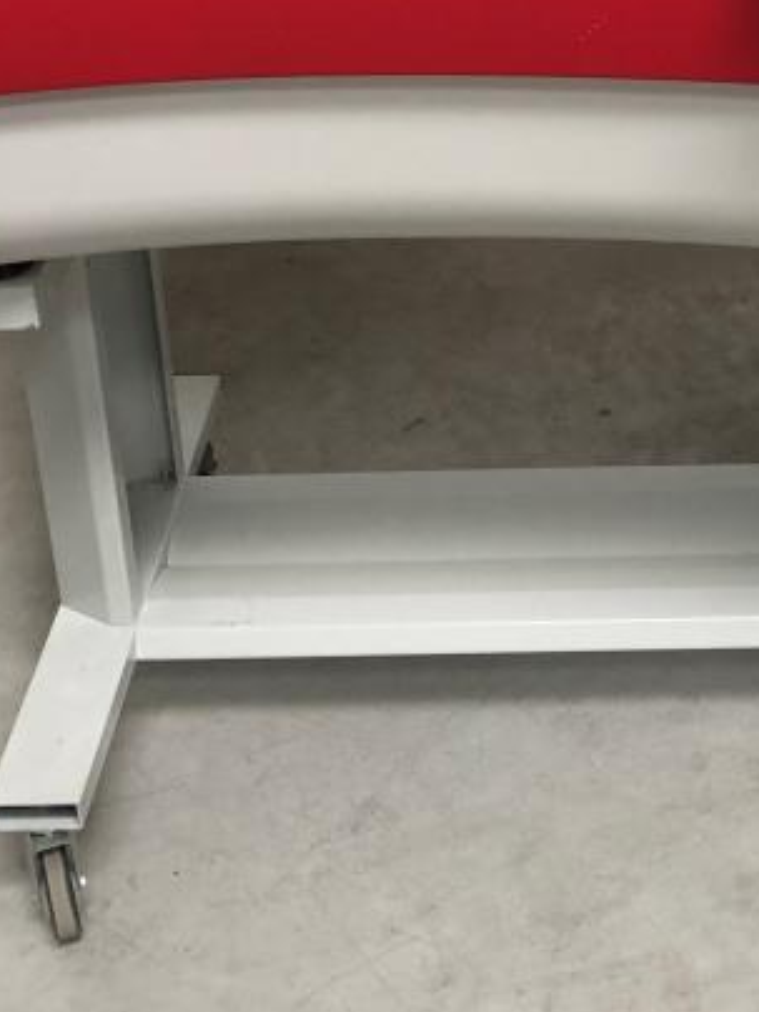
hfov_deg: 20.4
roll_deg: +0.4
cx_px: 651
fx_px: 2076
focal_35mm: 71
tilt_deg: -24.0
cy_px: 90
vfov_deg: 26.4
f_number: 1.8
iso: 32
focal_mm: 4
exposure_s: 1/30
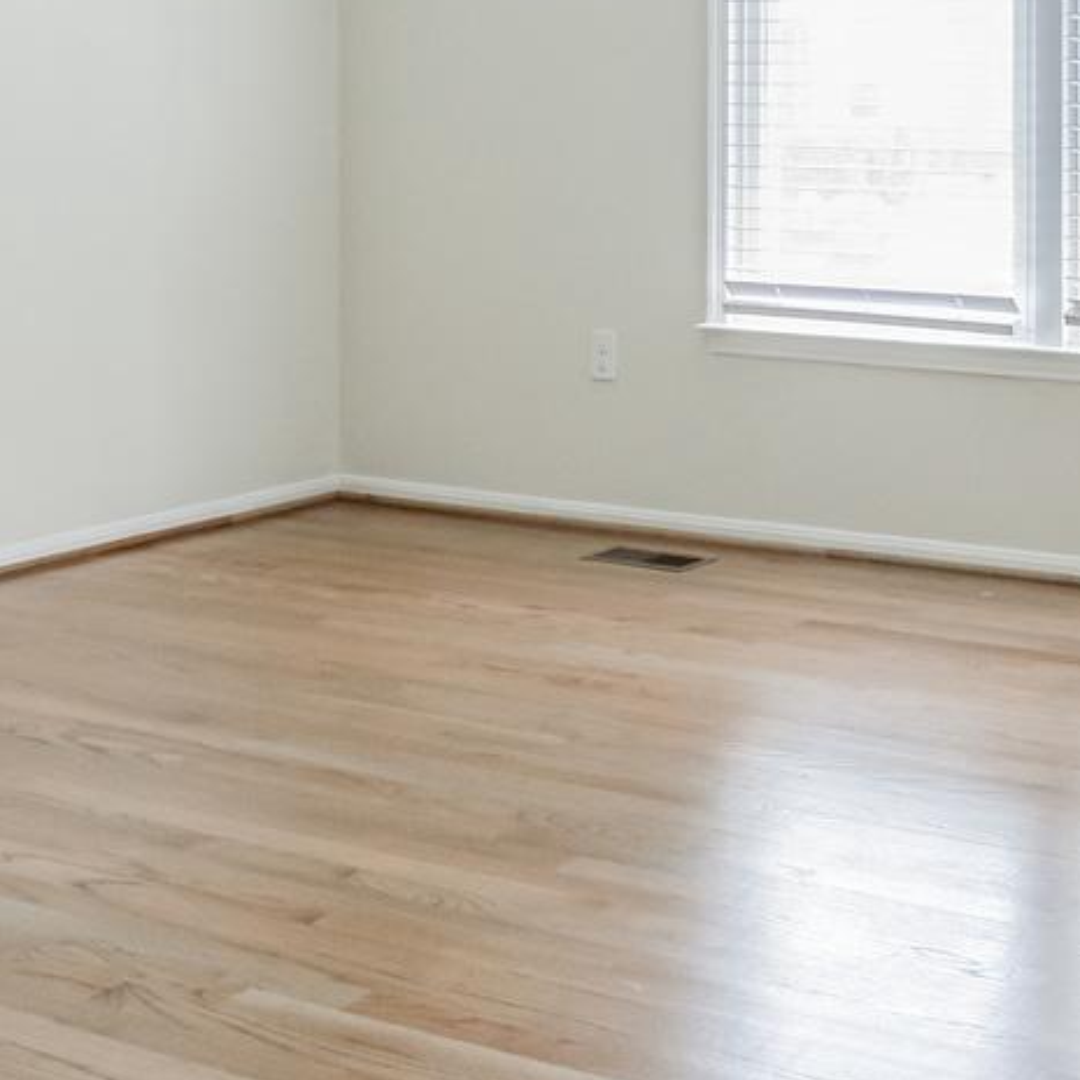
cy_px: -3
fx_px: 2118
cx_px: 1152
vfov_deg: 27.0
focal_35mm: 60
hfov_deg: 26.6
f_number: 5.6
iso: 800
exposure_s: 1/50
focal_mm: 16
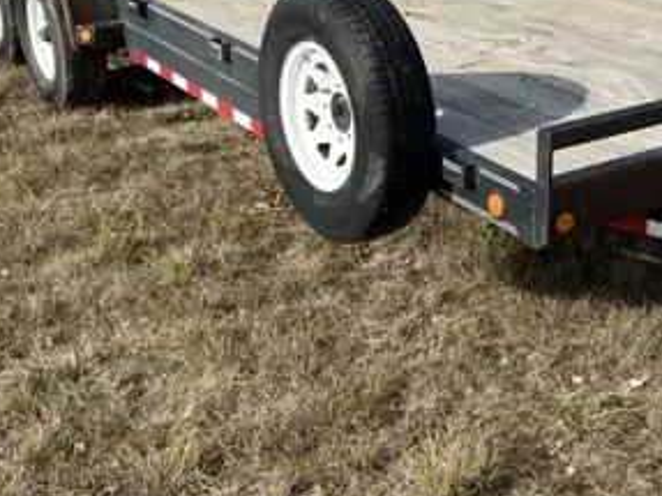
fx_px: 1109
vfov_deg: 24.9
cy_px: 115
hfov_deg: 32.1
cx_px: 554
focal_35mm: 58
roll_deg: -0.7
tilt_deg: -18.3
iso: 50
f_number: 1.5
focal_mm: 5.7
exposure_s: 1/2695
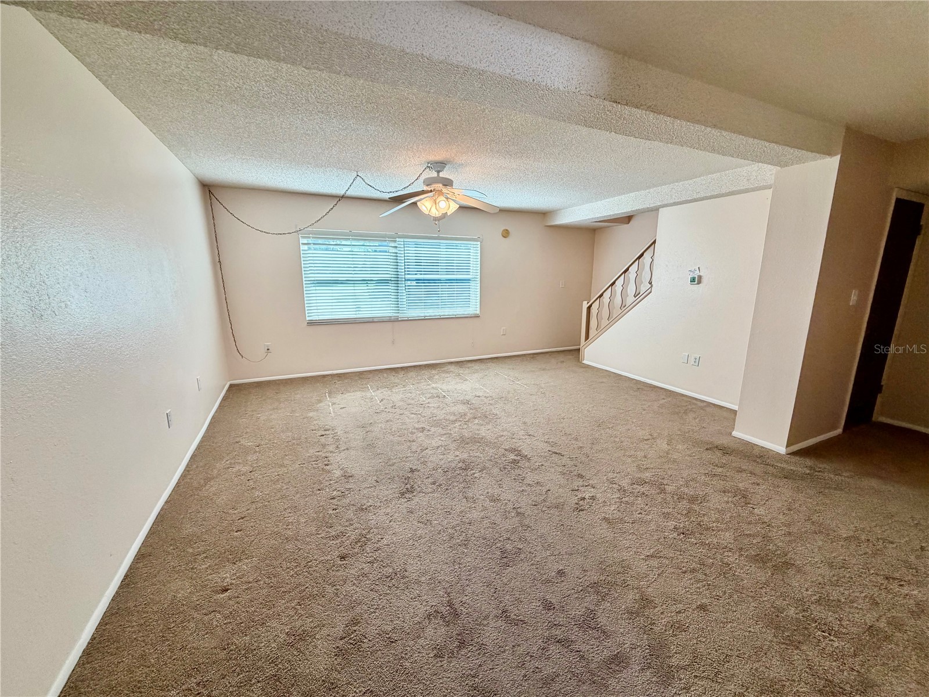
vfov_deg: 85.7
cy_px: 348
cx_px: 464
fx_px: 376
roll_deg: -0.3
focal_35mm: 14
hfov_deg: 102.1
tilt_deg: -11.3
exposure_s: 1/120
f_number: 2.2
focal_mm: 2.22
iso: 160
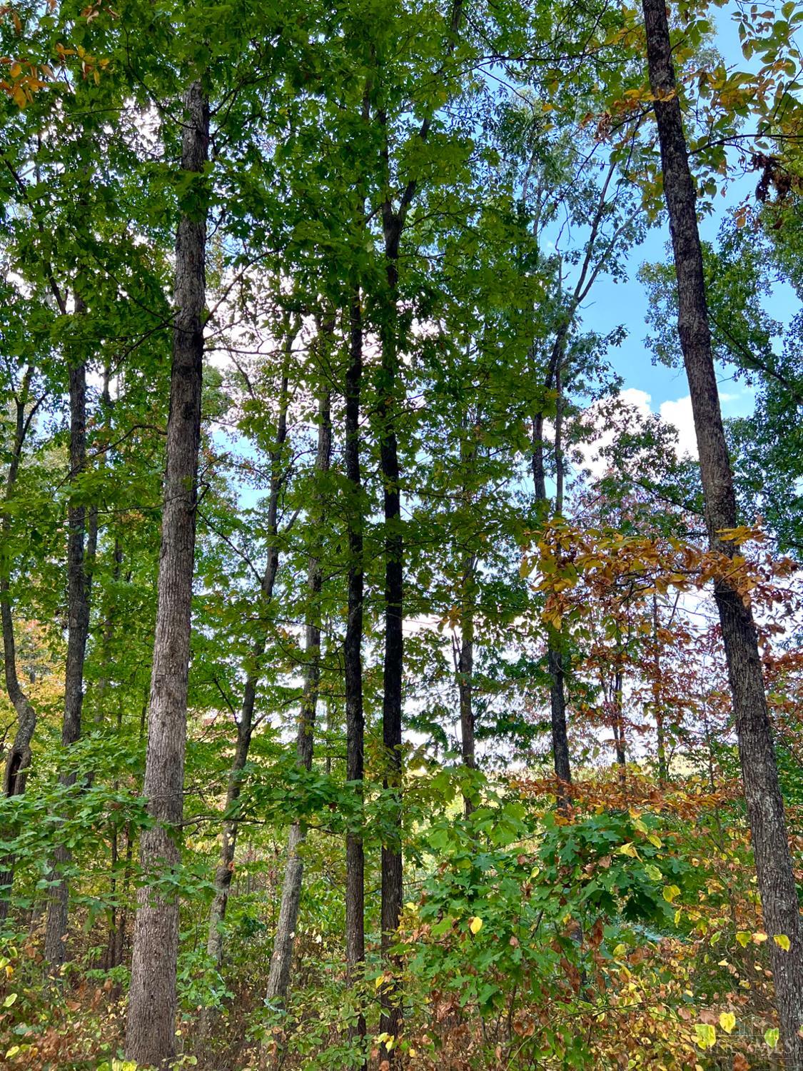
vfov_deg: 67.3
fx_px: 804
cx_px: 402
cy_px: 536
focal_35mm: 26
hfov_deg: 53.1
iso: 50
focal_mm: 5.7
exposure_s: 1/384
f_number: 1.5
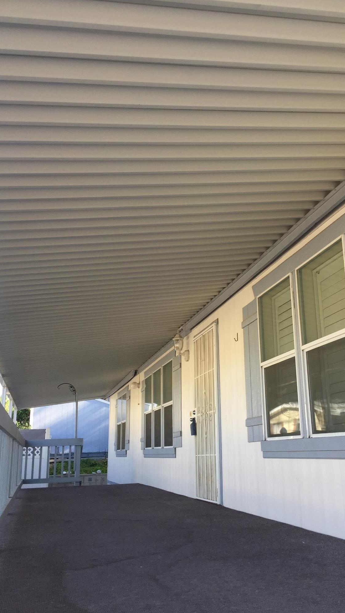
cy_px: 308
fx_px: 520
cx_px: 202
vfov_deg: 61.0
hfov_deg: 36.6
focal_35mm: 32
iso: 32
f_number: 2.2
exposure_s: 1/311
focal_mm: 4.15
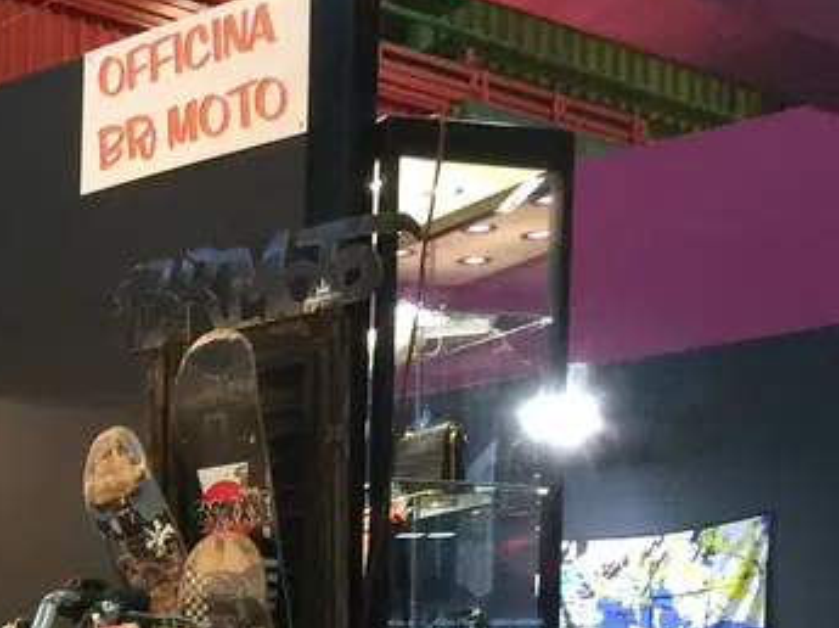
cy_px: 954
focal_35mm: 101
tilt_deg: -3.6
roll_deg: +0.1
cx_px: -426
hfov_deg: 17.5
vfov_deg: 13.7
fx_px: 2445
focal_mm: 4.15
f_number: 2.2
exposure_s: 1/30
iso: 160
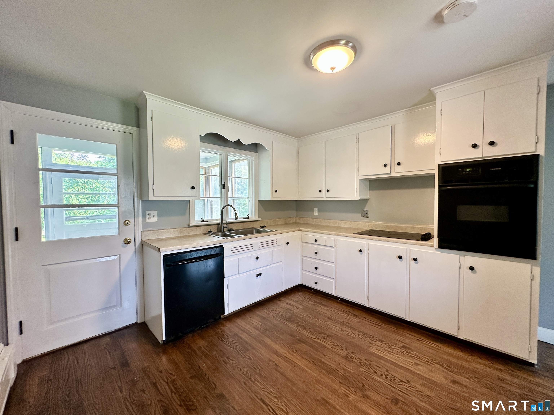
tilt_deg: -2.1
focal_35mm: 14
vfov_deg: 85.7
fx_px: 224
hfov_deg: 102.1
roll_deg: -0.1
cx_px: 277
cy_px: 208
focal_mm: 2.22
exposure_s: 1/120
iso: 160
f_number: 2.2
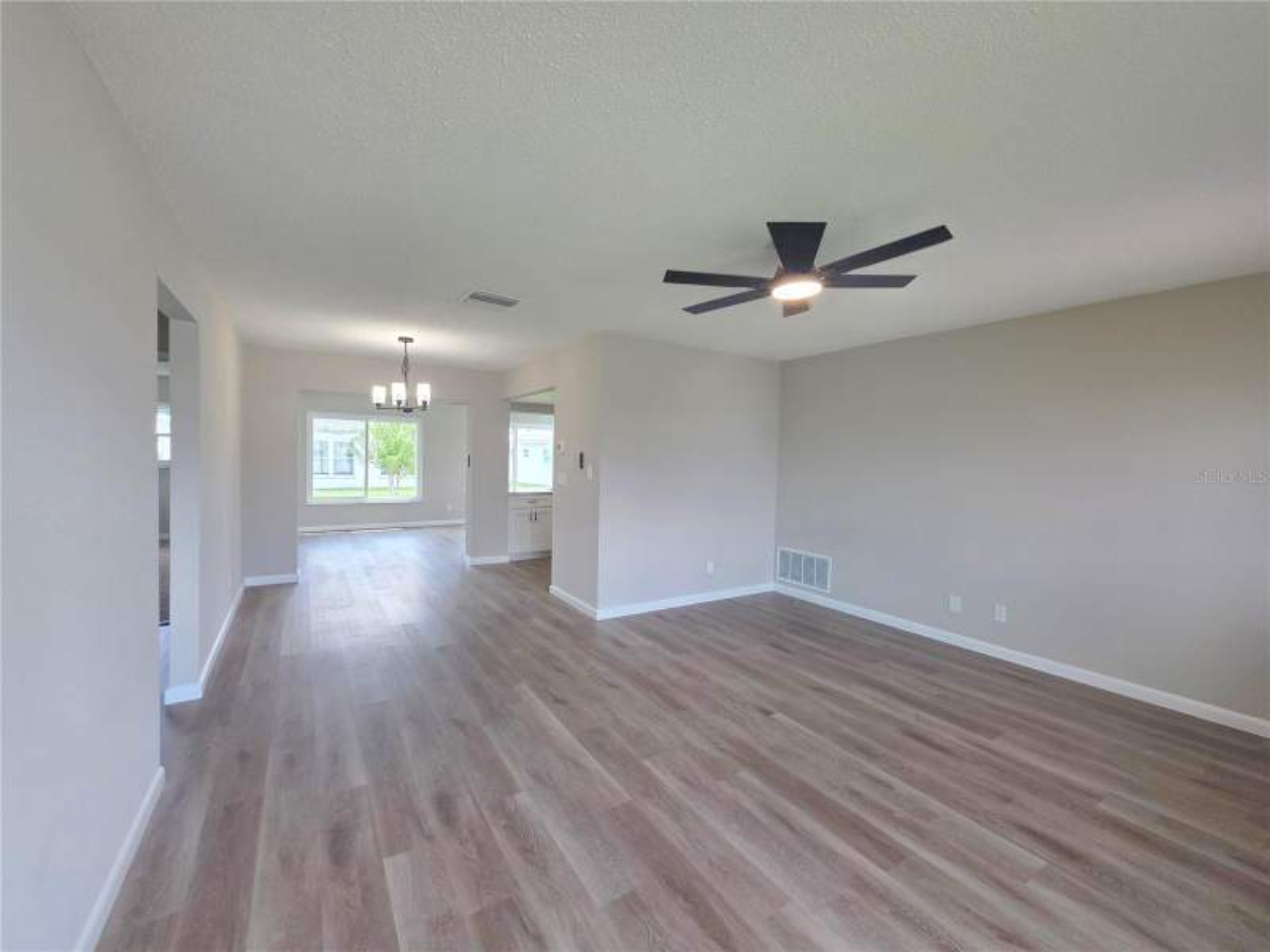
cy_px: 476
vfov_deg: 89.9
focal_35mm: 13
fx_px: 477
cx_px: 635
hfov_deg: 106.2
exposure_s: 1/120
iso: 64
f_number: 1.9
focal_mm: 2.2
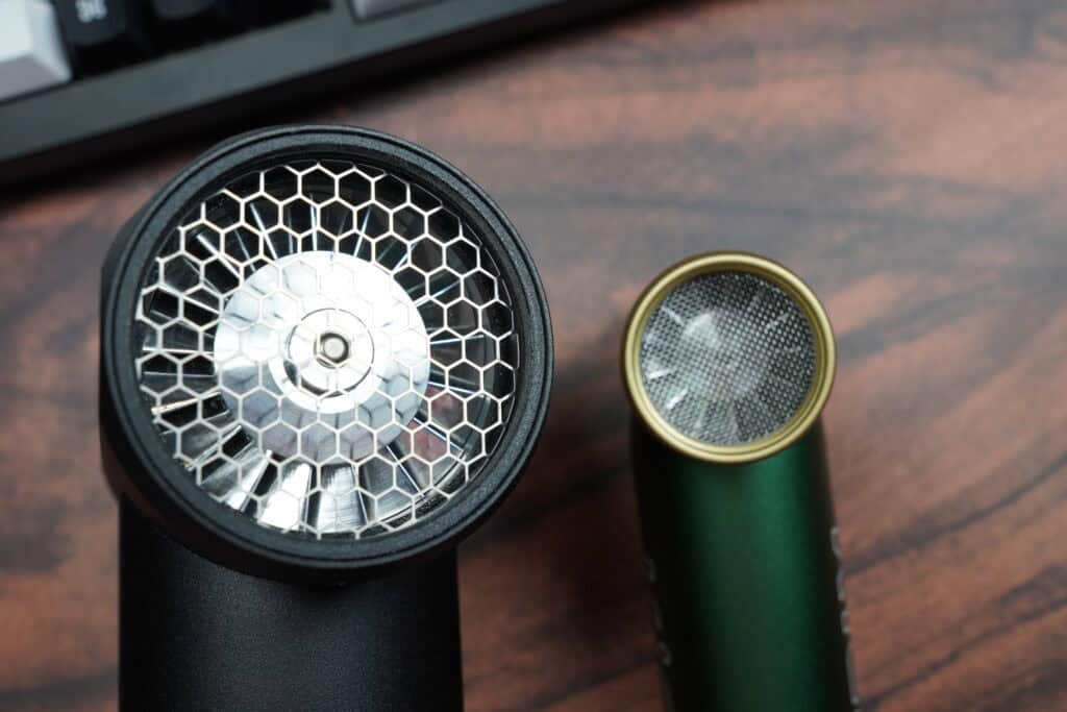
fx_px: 1112
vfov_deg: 35.5
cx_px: 534
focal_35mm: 38
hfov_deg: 51.3
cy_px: 356
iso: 250
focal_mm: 25
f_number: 5.6
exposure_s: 1/40
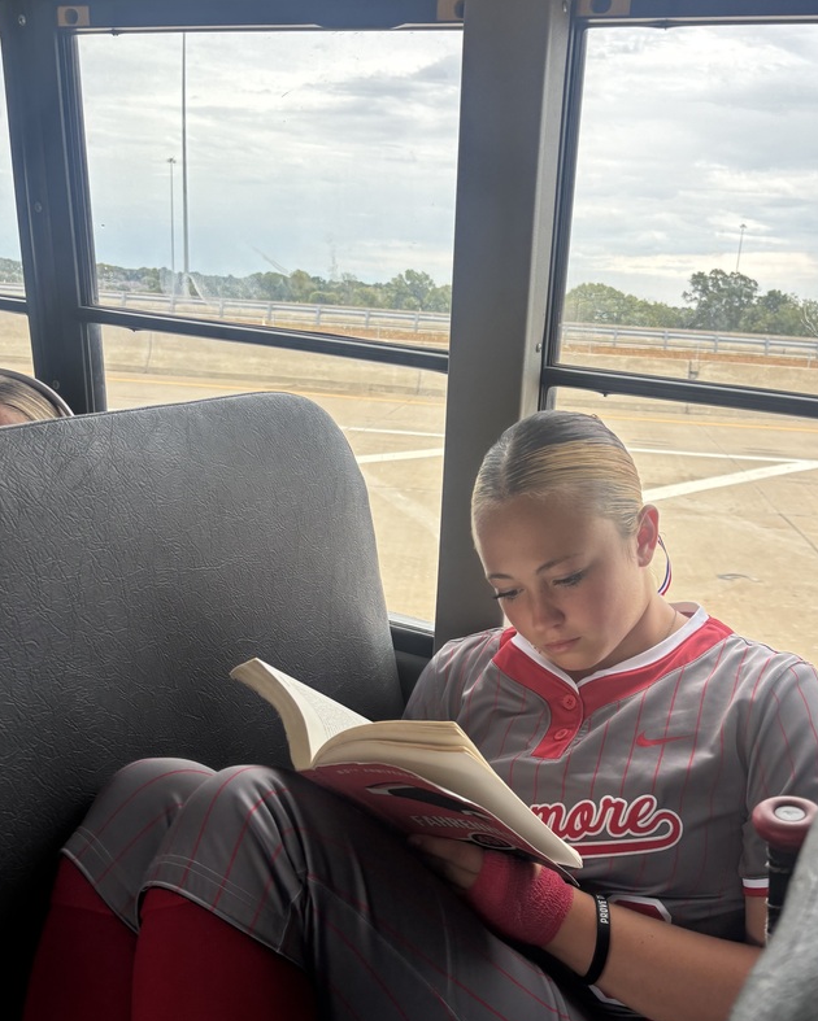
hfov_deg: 44.3
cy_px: 620
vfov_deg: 53.8
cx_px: 490
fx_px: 998
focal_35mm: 33
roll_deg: -3.0
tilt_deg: -24.7
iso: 40
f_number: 1.6
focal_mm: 5.96
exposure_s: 1/121
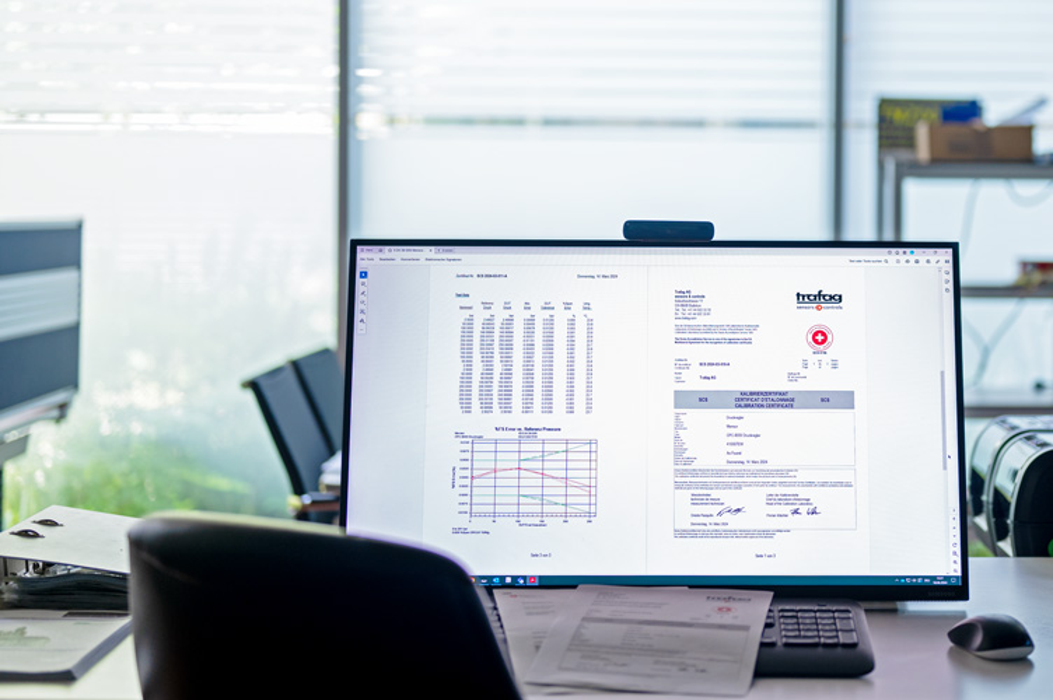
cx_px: 526
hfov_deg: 39.6
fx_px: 1461
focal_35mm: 50
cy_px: 350
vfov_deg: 26.9
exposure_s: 1/100
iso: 250
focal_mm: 50
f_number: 1.8
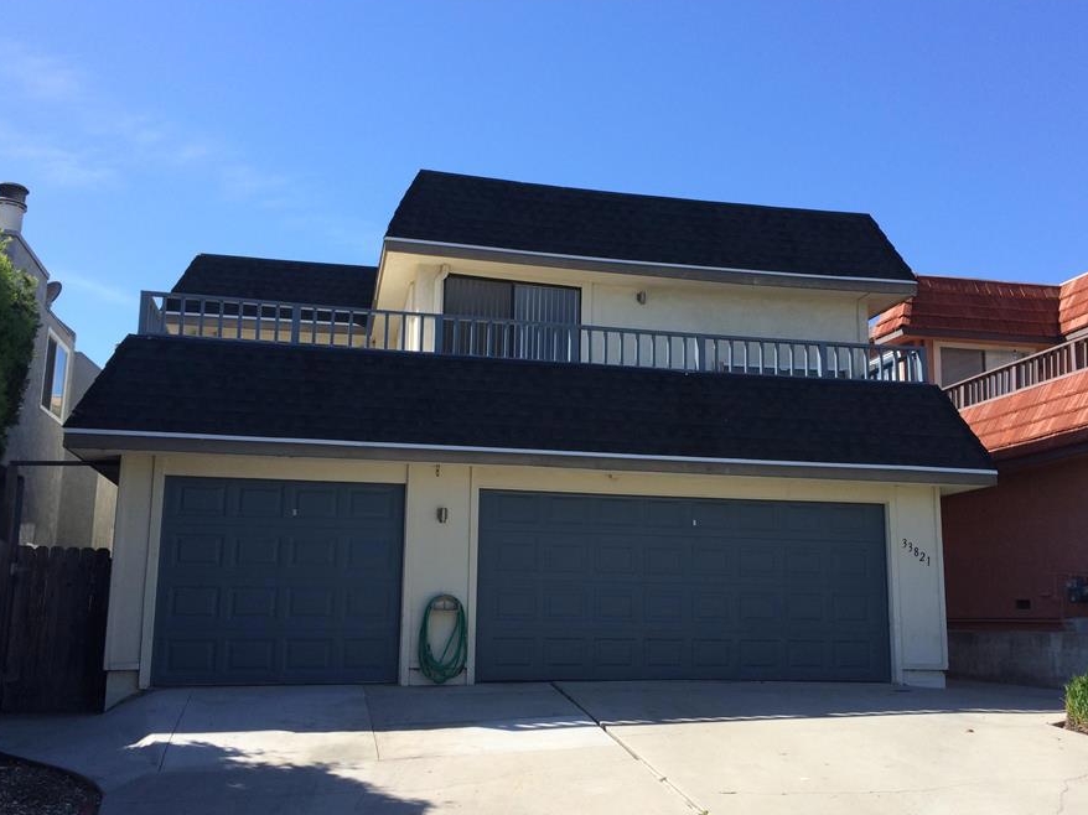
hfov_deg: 52.6
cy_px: 458
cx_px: 563
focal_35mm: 35
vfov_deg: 40.6
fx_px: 1100
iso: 40
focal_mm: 4.12
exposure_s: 1/1282
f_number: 2.2
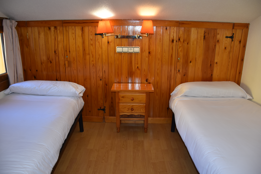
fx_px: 196
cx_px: 130
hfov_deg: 67.4
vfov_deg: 47.9
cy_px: 87
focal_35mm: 27
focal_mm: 18
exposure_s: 1/125
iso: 400
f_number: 3.5
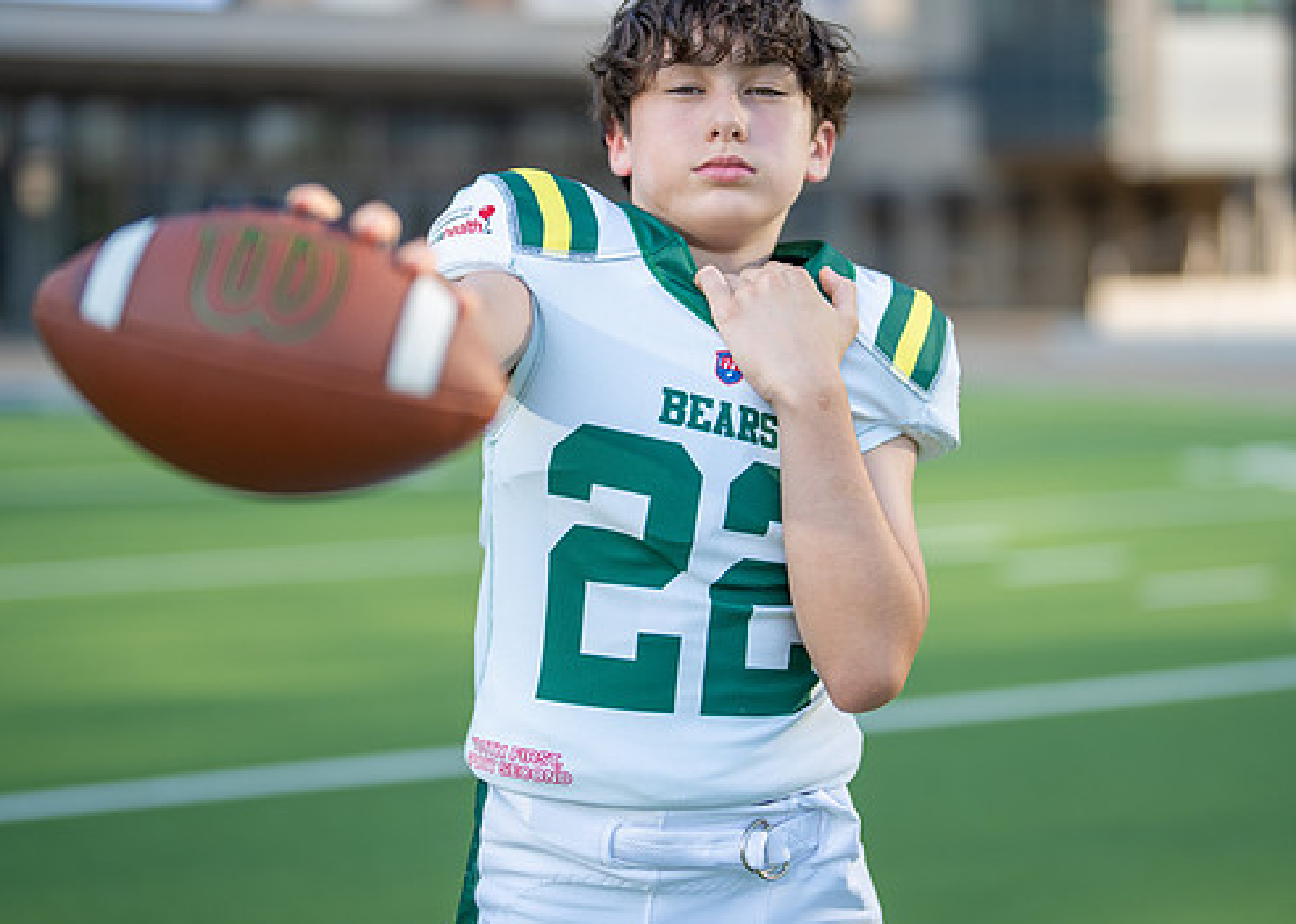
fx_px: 2723
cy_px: 357
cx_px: 718
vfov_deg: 19.2
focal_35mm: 74
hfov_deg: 26.8
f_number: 1.2
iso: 100
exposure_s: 1/3200
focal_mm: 50
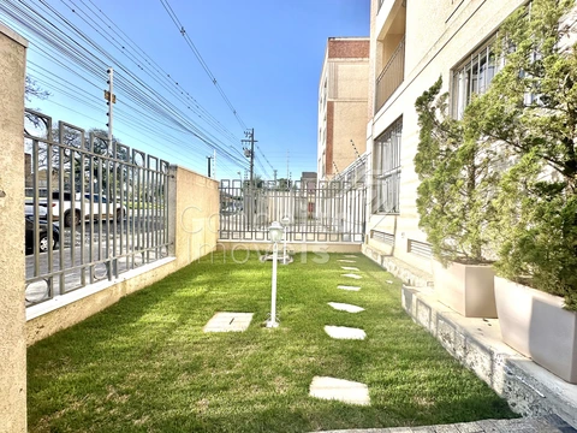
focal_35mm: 14
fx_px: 233
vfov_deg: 85.7
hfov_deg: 102.1
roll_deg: -1.0
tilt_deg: -1.1
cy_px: 216
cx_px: 288
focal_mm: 2.22
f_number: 2.2
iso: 40
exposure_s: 1/1742
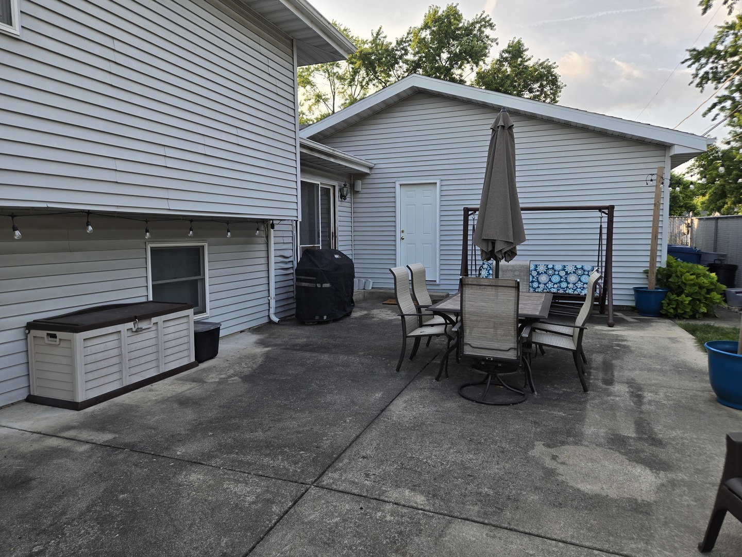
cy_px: 278
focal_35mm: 23
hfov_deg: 73.9
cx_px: 371
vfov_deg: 58.9
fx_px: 493
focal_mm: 5.4
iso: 25
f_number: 1.8
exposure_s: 1/333
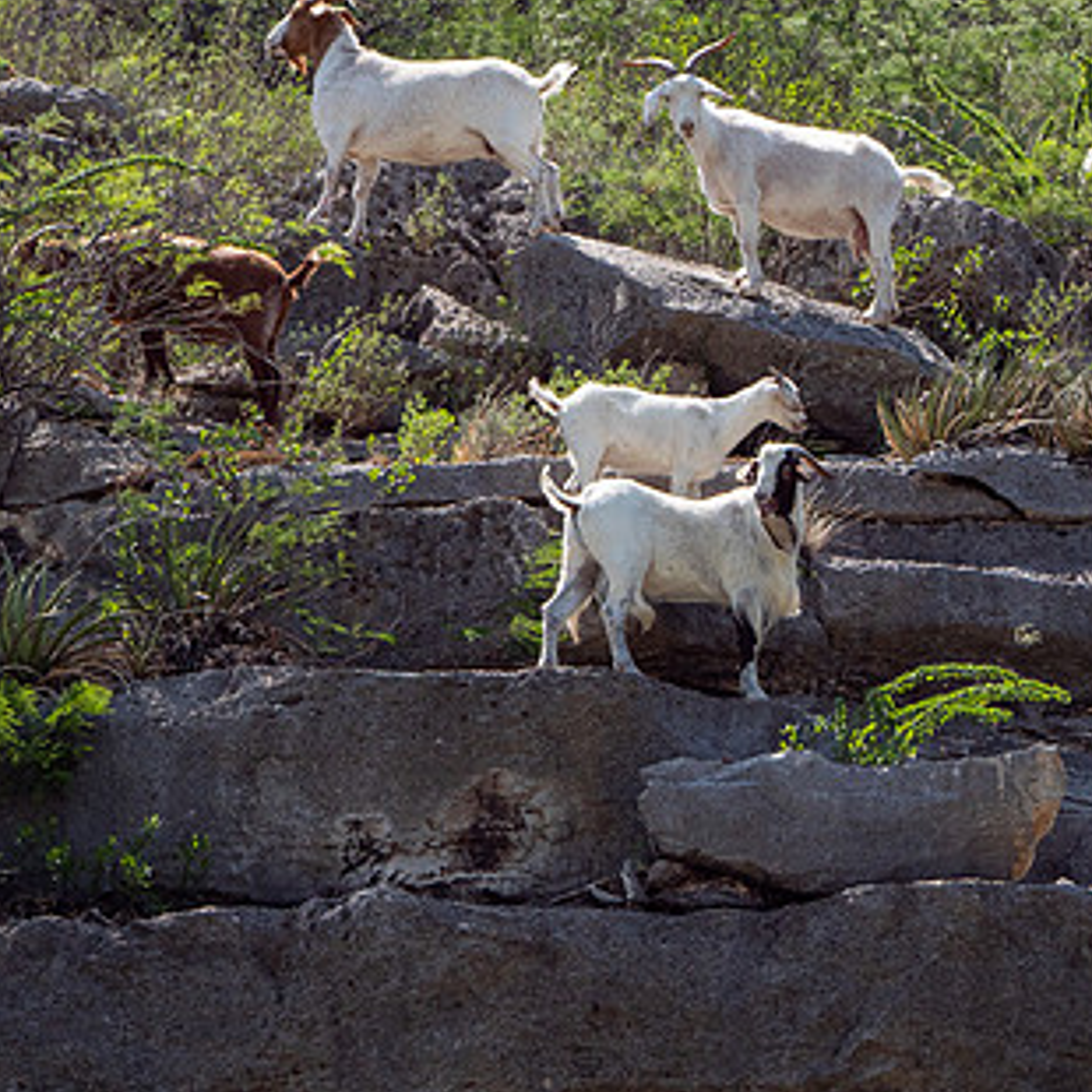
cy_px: 477
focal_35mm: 512
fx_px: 18273
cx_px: 1126
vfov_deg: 3.4
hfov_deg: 3.4
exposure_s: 1/1600
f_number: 5
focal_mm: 116
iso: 200
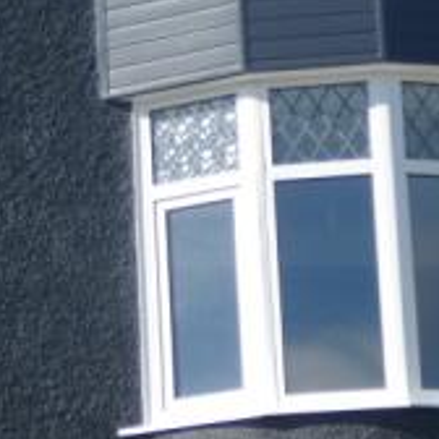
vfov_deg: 7.1
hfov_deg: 7.0
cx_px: -99
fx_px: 3558
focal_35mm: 248
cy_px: 94
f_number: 3.8
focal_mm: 8.2
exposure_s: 1/640
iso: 80
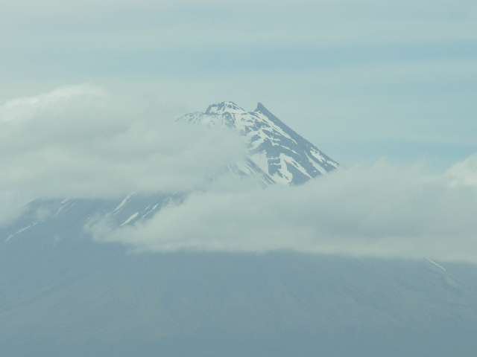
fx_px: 4823
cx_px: 238
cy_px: 178
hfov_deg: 5.7
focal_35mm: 350
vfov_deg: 4.2
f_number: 7.4
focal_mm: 89
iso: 50
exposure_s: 1/219
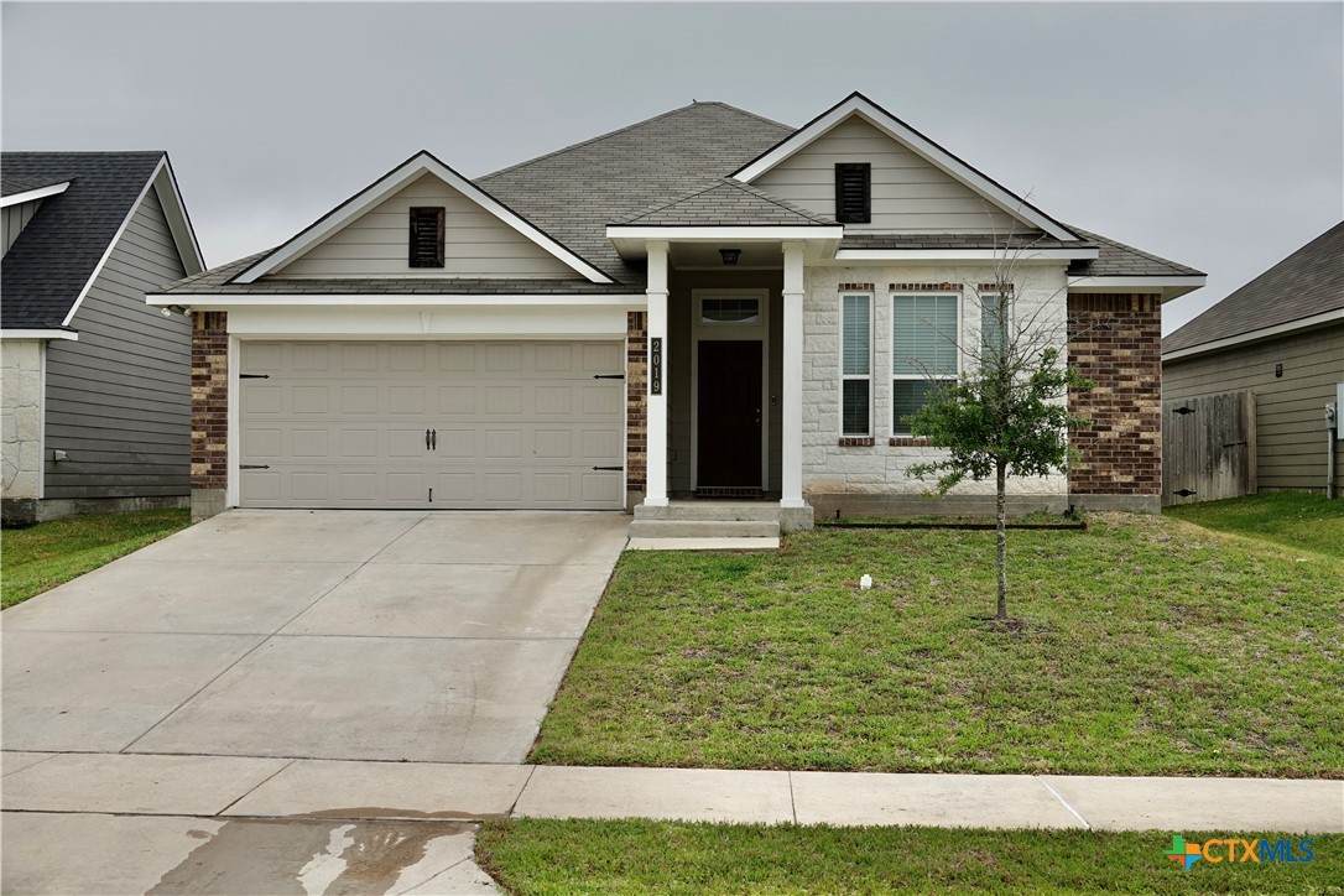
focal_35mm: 40
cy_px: 448
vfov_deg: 33.4
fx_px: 1493
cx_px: 672
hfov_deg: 48.5
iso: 100
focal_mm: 14.65
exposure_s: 1/160
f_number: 3.2
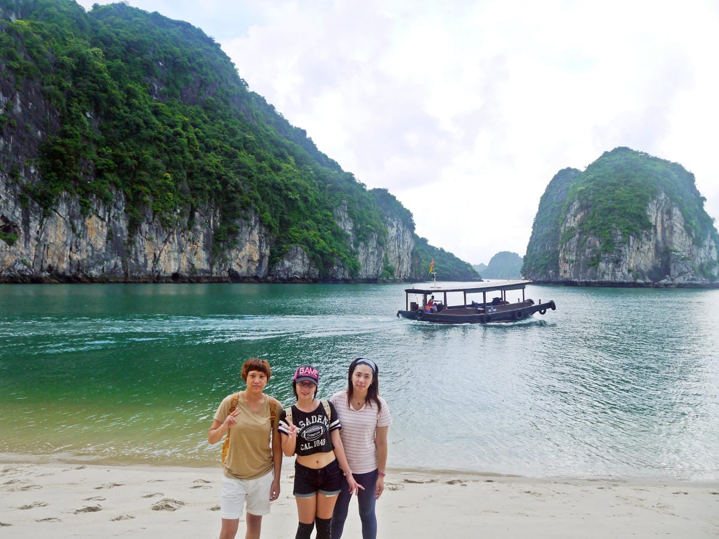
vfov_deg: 49.7
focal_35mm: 28
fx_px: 582
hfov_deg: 63.4
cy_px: 270
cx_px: 360
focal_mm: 14
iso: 160
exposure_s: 1/320
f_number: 6.3
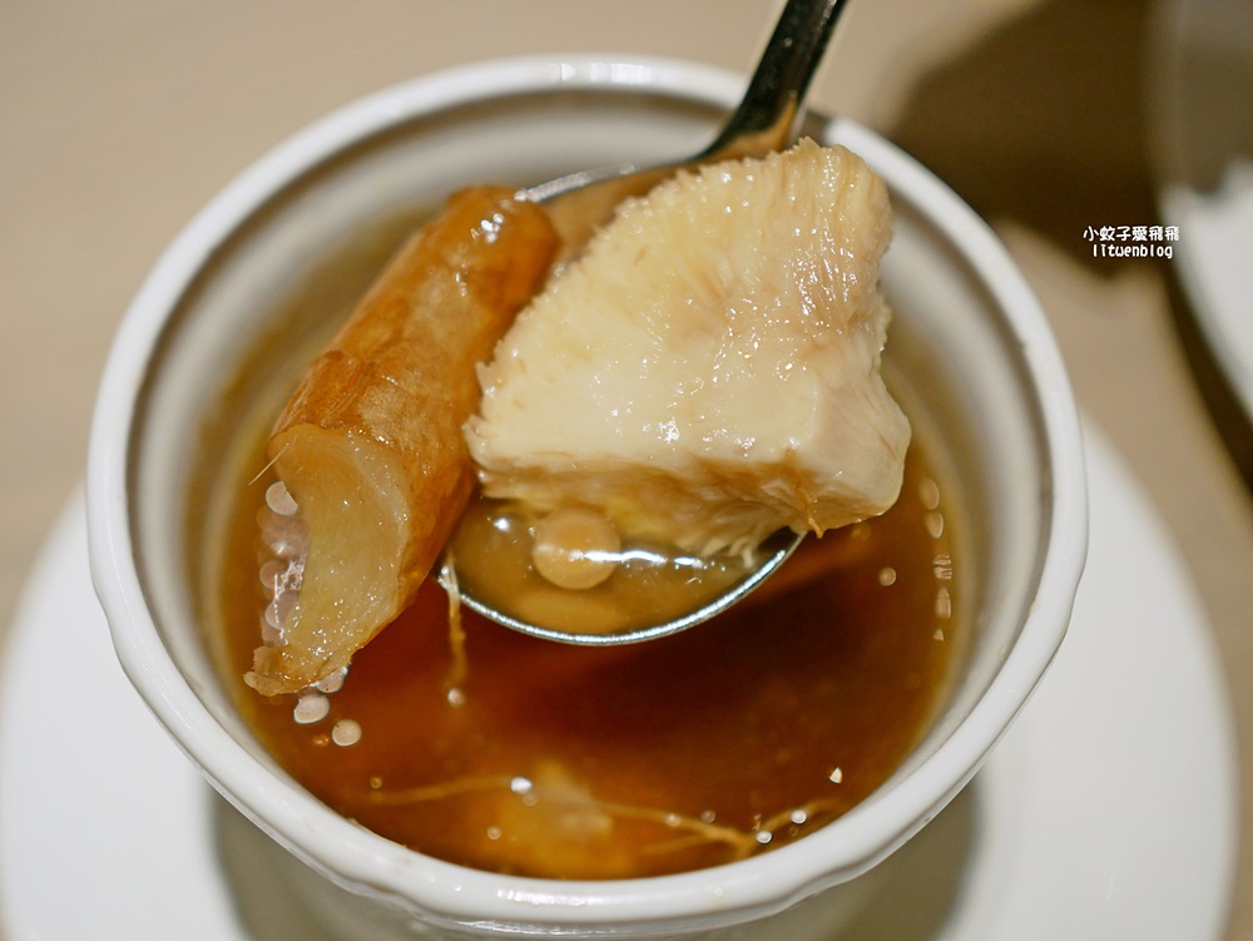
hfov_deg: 38.2
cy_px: 470
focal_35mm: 50
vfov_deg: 29.1
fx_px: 1811
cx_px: 626
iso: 250
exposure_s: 1/160
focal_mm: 25
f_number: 1.8
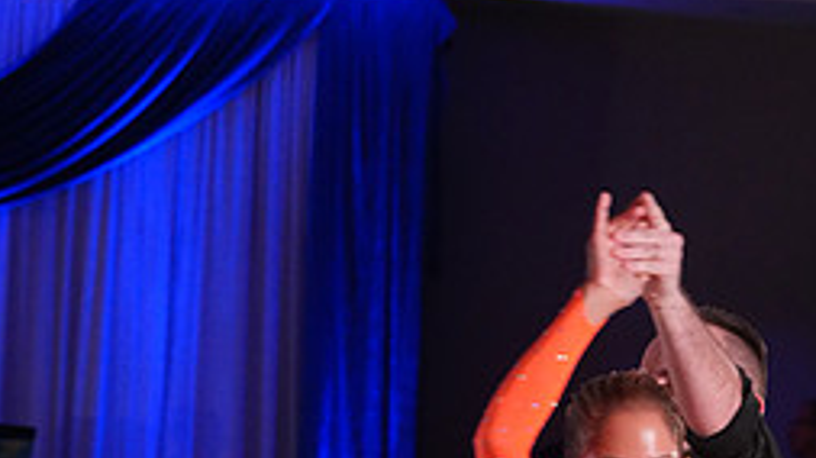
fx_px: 4260
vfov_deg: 6.0
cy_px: 887
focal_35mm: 197
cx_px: 511
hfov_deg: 10.9
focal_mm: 82
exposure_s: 1/320
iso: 5000
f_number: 6.3
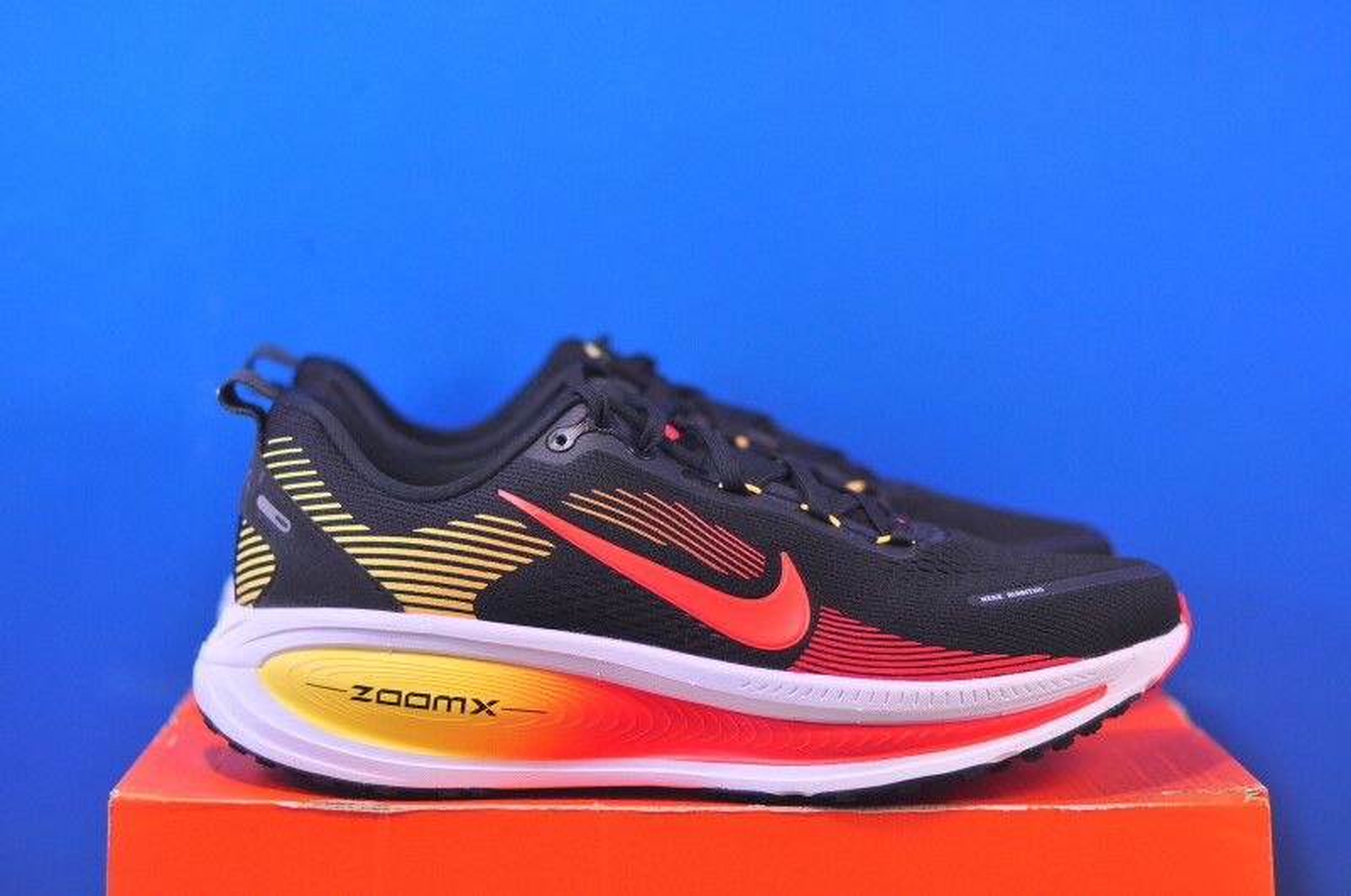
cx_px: 676
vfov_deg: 18.1
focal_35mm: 75
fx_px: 2811
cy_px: 448
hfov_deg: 27.0
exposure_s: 1/320
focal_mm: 50
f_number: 2.2
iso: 250
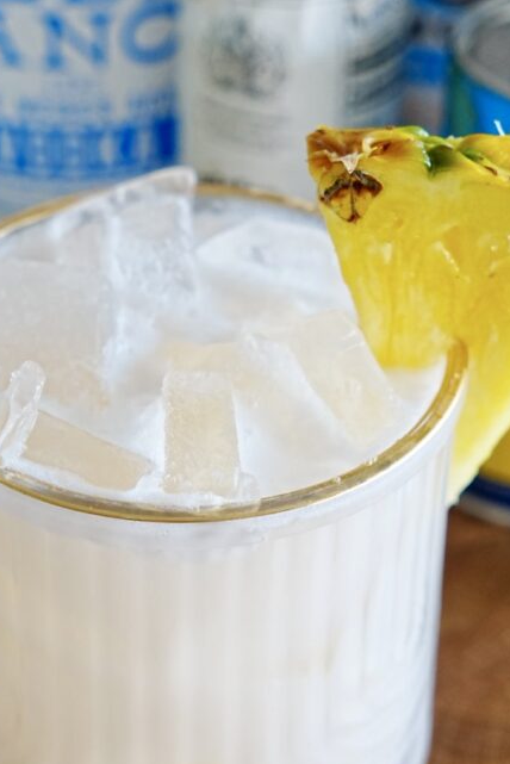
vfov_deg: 22.1
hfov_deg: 14.8
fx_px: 1957
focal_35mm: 92
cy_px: 380
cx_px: 200
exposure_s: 1/100
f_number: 5
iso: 800
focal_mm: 38.5
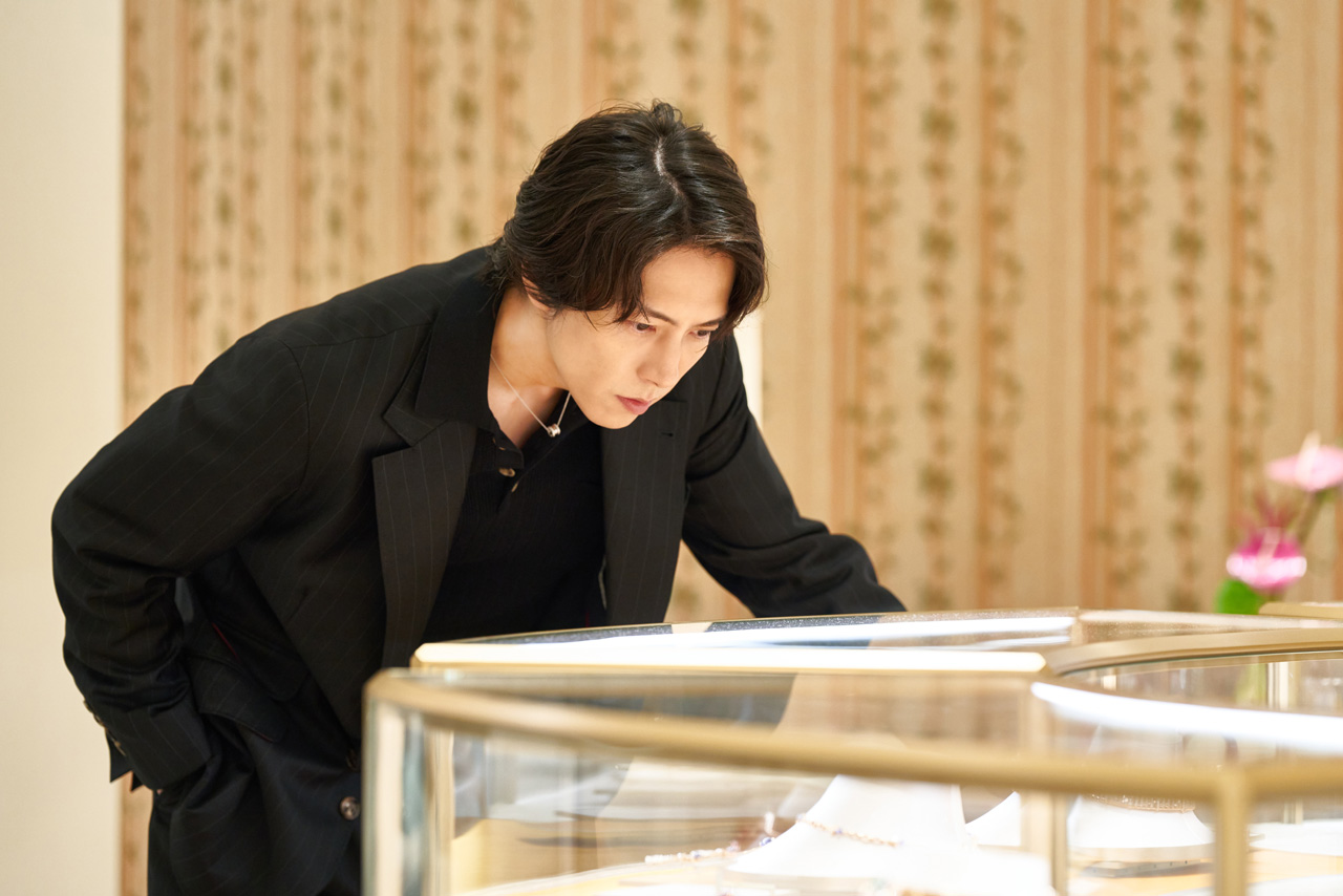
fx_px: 5933
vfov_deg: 8.6
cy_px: 448
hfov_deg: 12.9
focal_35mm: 159
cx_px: 672
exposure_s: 1/320
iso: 2000
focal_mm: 159
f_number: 4
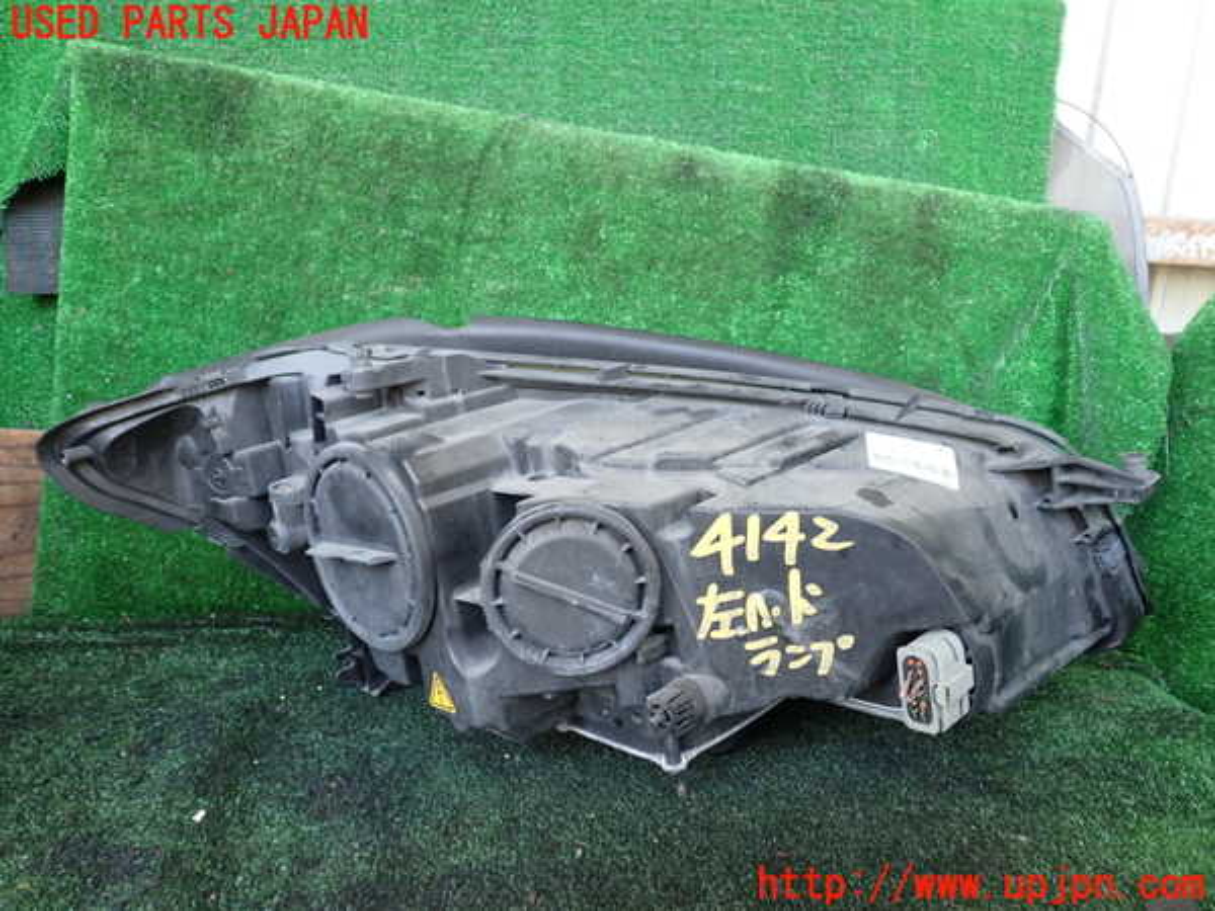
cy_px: 456
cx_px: 608
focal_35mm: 30
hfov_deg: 60.0
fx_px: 1053
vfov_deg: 46.8
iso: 200
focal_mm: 5.4
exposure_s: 1/50
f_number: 2.3
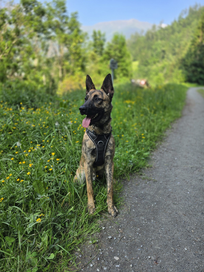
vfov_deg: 73.9
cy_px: 136
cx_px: 102
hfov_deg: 58.9
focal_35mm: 23
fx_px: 181
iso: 20
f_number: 1.7
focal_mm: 6.3
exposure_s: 1/359
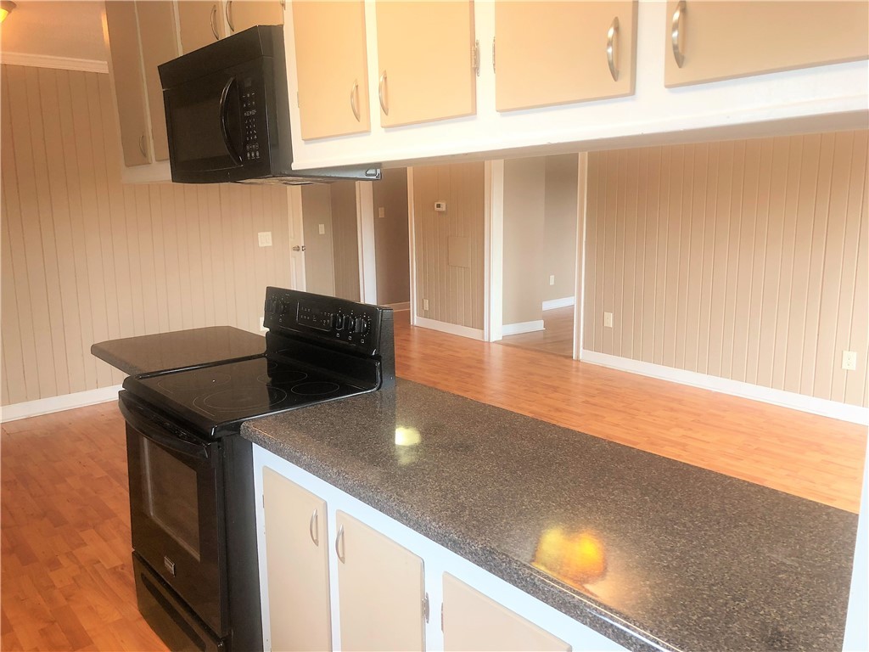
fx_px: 728
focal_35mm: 29
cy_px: 326
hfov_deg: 61.7
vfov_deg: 48.2
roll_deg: +0.6
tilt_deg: -9.3
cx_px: 434
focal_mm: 3.99
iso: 40
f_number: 1.8
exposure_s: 1/24
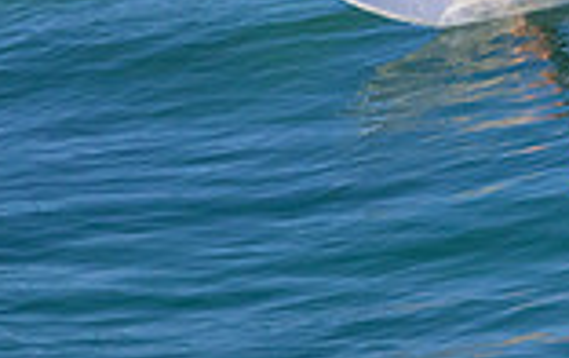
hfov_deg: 0.7
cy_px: -111
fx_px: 47008
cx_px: 715
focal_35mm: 3027
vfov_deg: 0.4
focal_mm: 800
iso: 3200
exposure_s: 1/2000
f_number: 11
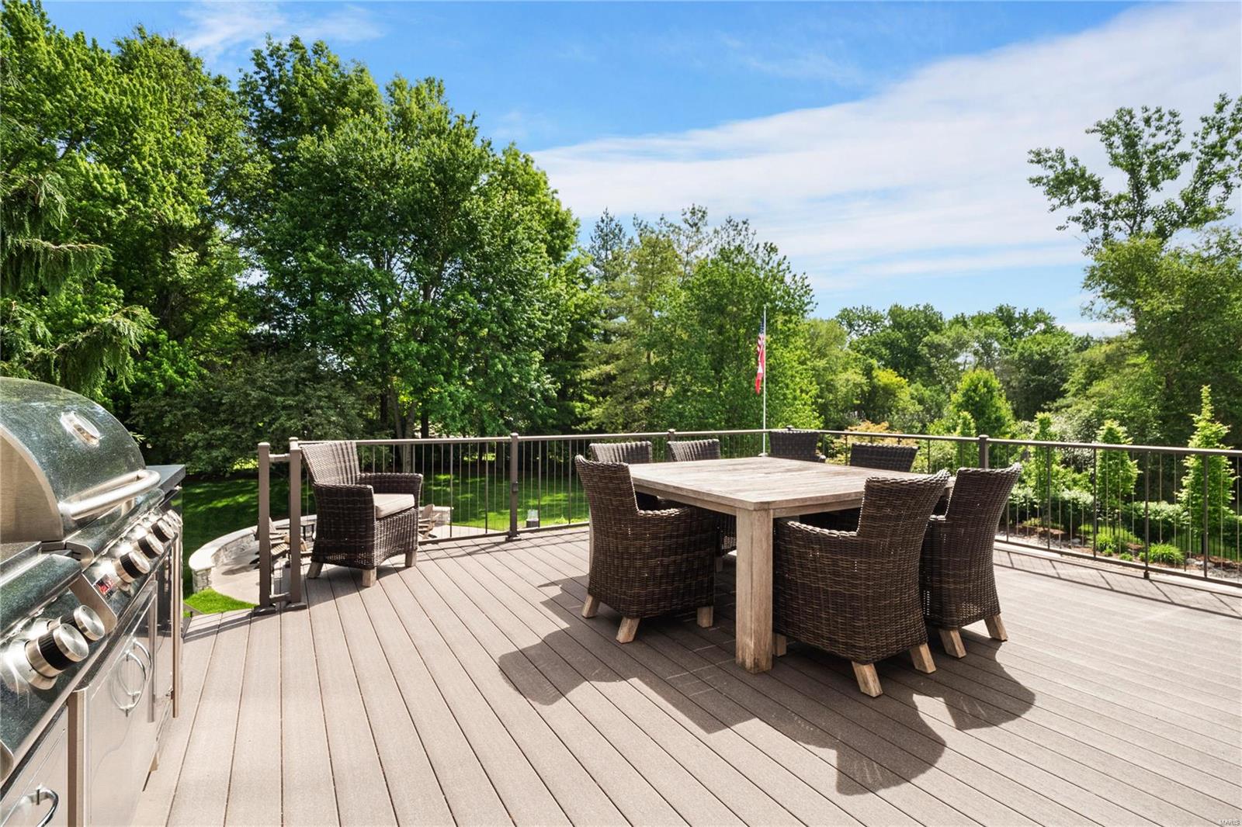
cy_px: 414
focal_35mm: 16
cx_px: 621
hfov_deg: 96.7
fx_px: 552
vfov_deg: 73.7
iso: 400
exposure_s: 1/320
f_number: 8
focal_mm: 8
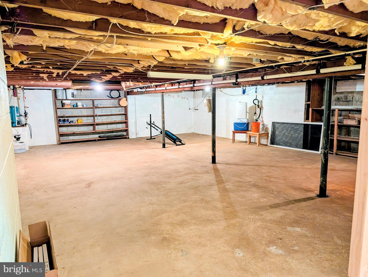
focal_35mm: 24
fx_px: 256
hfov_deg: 71.5
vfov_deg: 56.9
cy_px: 138
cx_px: 184
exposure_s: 1/40
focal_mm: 6.9
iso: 61
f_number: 1.68
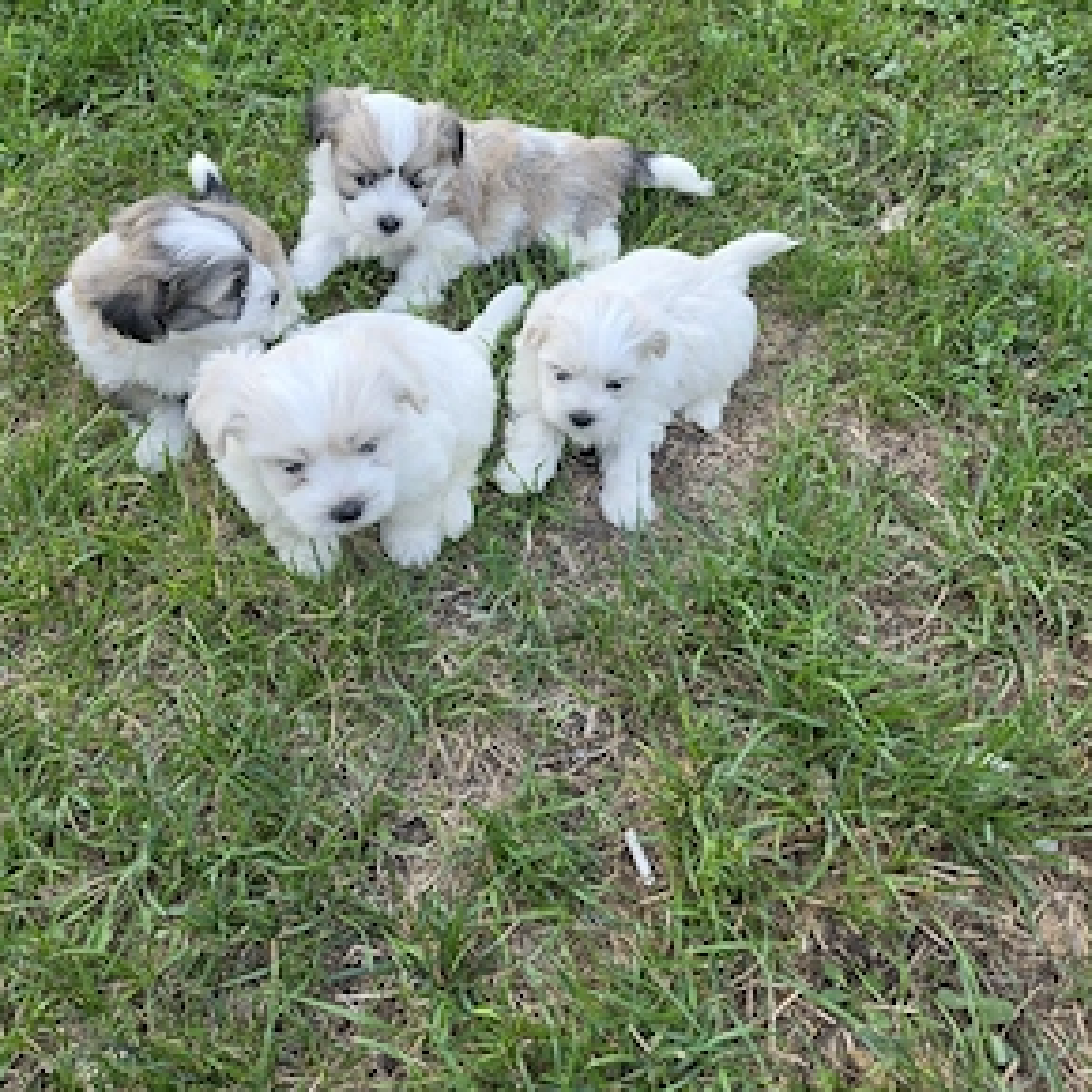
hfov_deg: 57.3
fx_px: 999
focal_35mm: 28
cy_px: 433
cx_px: 538
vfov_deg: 56.8
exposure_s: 1/120
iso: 32
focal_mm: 6.5
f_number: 1.4
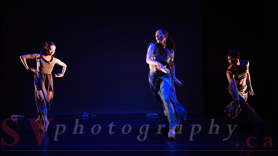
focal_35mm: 27
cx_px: 139
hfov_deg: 70.1
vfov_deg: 42.6
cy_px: 99
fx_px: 198
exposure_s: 1/400
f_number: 1.4
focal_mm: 24
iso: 1000
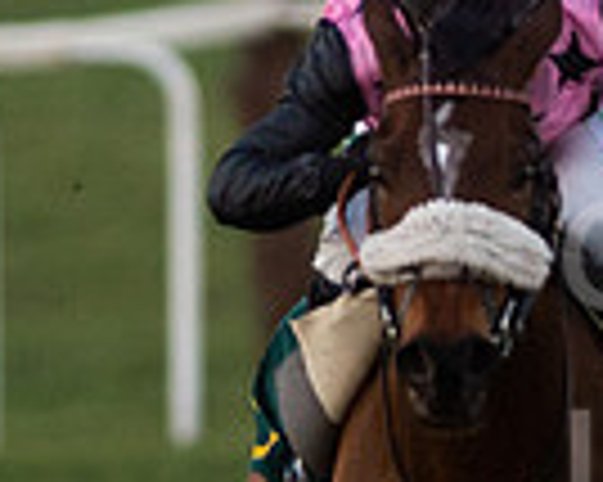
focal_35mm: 1739
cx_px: 581
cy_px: 495
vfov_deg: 0.9
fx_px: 31012
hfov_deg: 1.1
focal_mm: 300
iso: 2000
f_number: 4
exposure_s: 1/1600
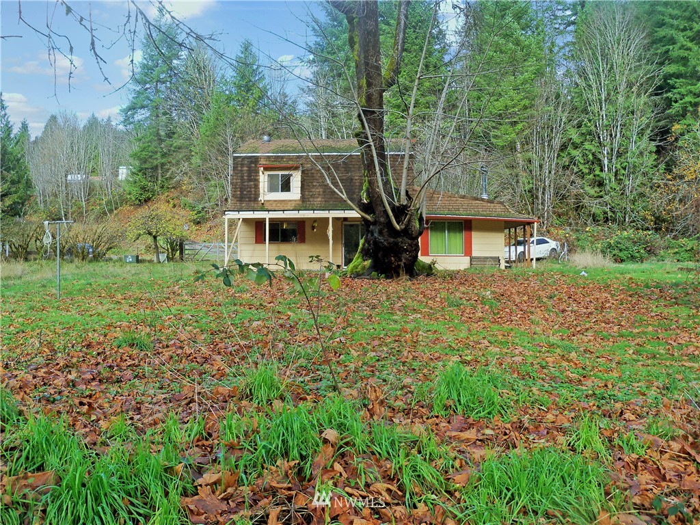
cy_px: 262
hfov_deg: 52.6
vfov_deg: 40.7
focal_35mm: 35
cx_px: 350
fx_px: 708
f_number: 3.5
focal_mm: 6.2
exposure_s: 1/100
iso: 80
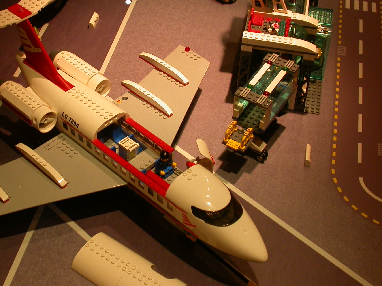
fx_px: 695
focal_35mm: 63
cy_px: 111
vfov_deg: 23.2
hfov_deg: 30.6
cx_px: 138
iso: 100
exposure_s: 1/53.3
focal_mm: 10
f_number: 3.2
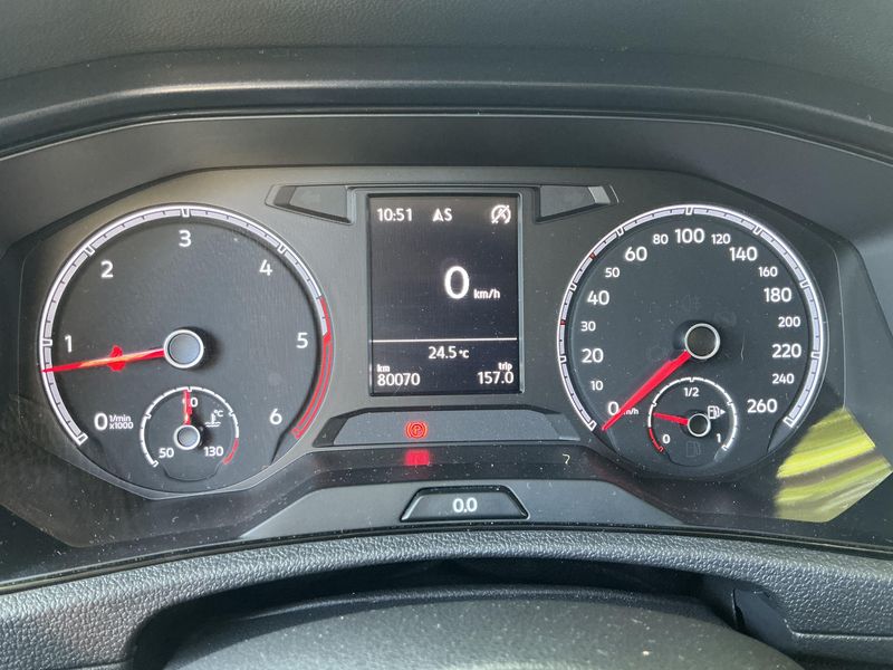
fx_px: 722
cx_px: 446
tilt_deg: -23.8
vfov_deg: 49.7
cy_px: 335
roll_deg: -2.1
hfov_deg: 63.4
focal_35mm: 28
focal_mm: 3
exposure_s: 1/41
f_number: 1.8
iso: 200
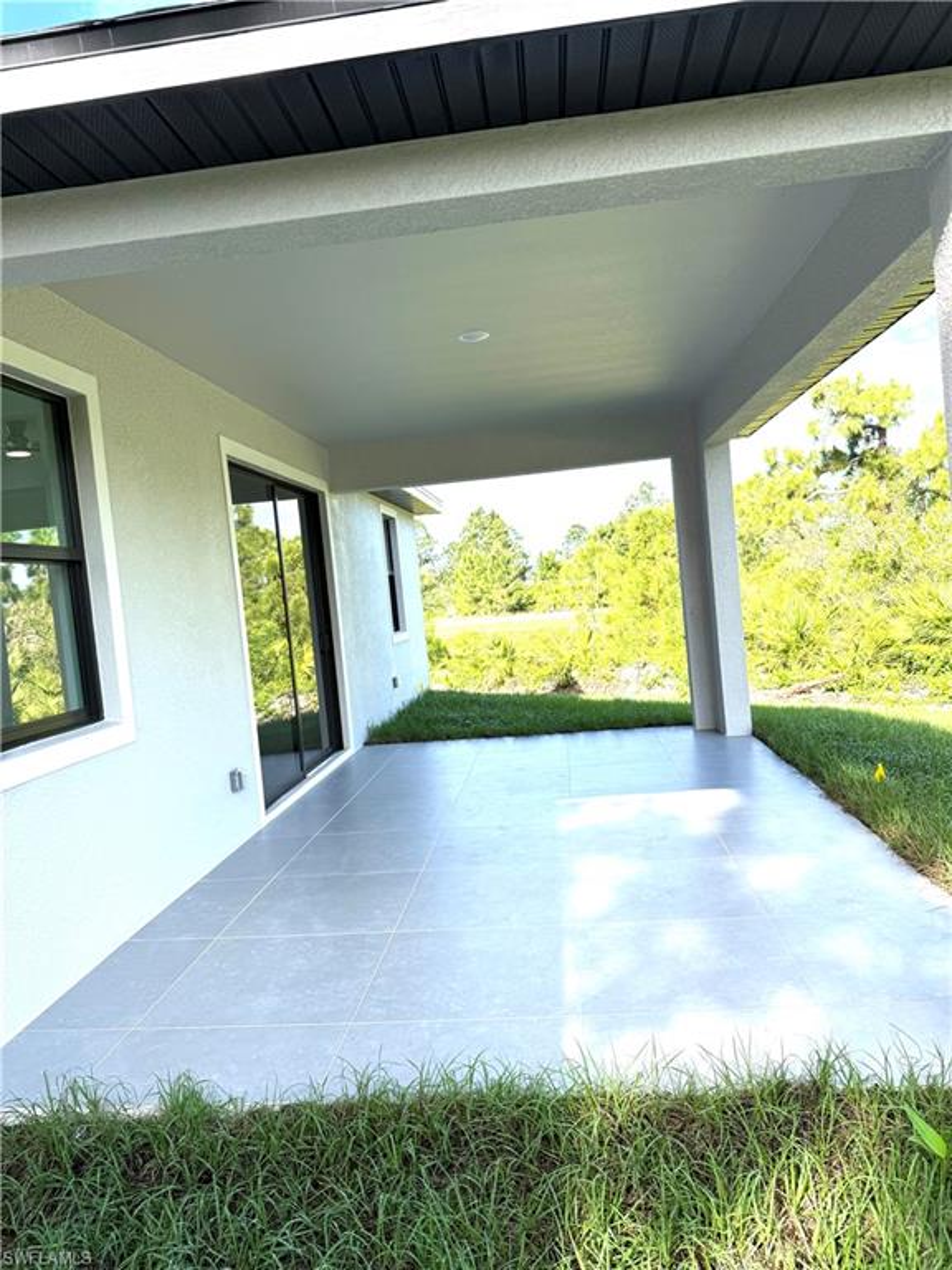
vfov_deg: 71.6
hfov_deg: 56.8
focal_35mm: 24
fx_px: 880
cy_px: 635
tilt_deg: -0.6
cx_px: 476
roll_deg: +5.3
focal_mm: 6.76
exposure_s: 1/1770
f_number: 1.78
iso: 100
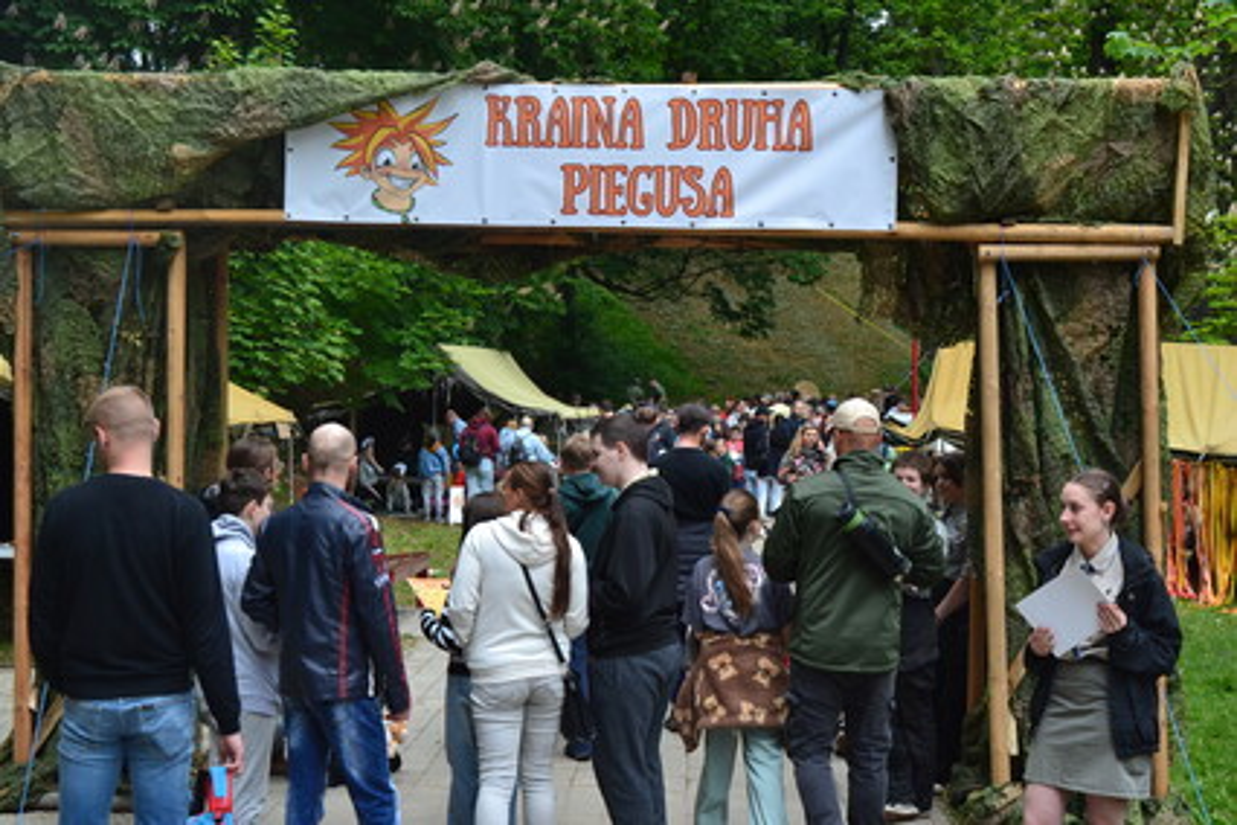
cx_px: 618
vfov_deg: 25.8
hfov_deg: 37.9
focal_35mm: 52
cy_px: 412
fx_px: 1804
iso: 400
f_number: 9
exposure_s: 1/160
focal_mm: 35
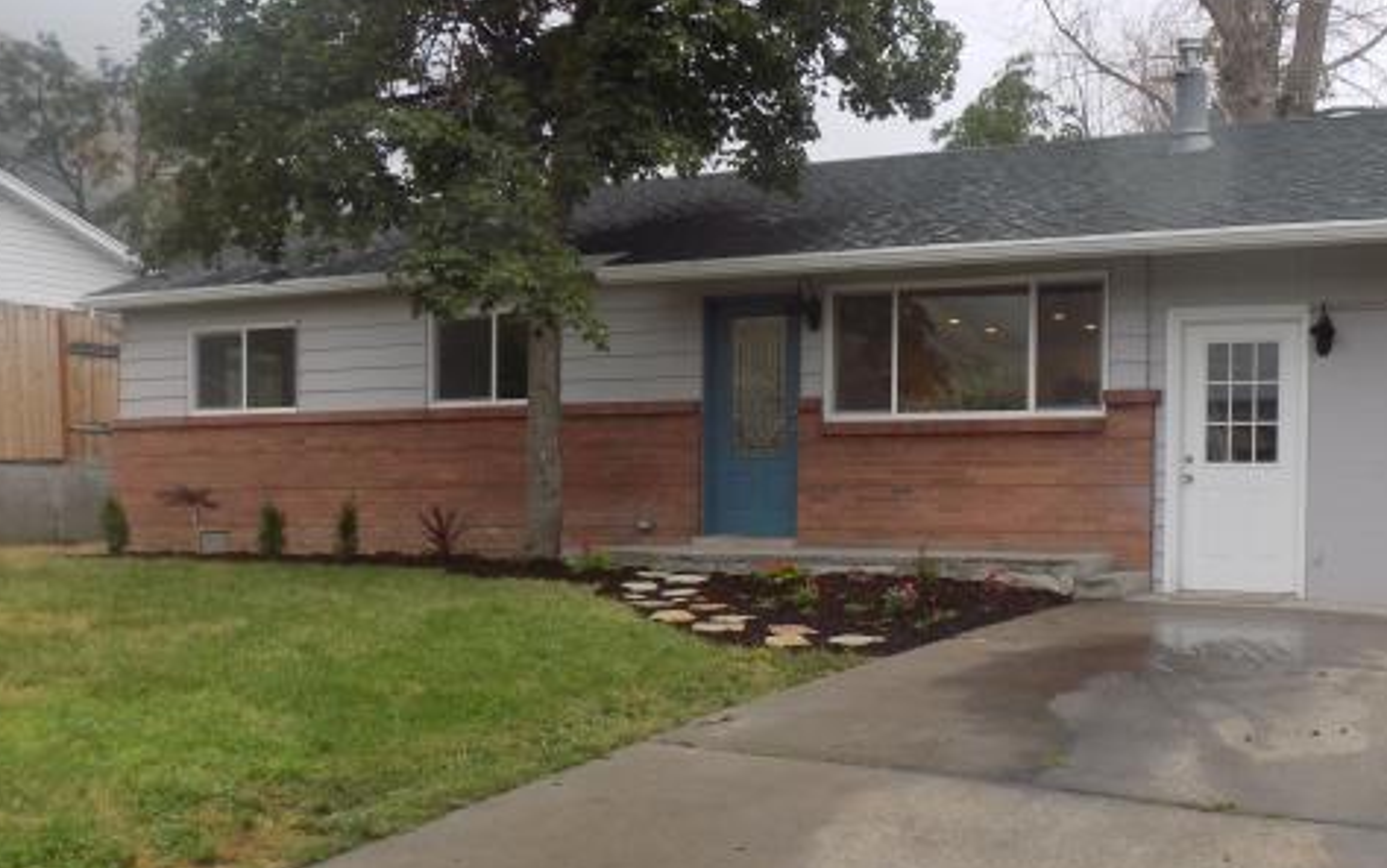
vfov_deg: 29.7
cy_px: 578
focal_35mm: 43
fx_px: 1626
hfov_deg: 45.7
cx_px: 891
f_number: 3.3
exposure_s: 1/100
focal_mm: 5.3
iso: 80
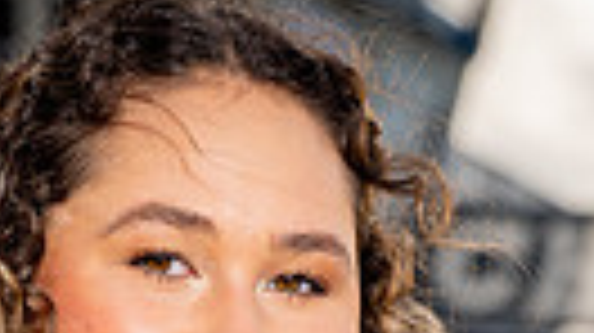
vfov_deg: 4.8
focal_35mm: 246
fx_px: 3871
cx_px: 135
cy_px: 886
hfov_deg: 8.8
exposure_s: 1/250
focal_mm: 69
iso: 100
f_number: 4
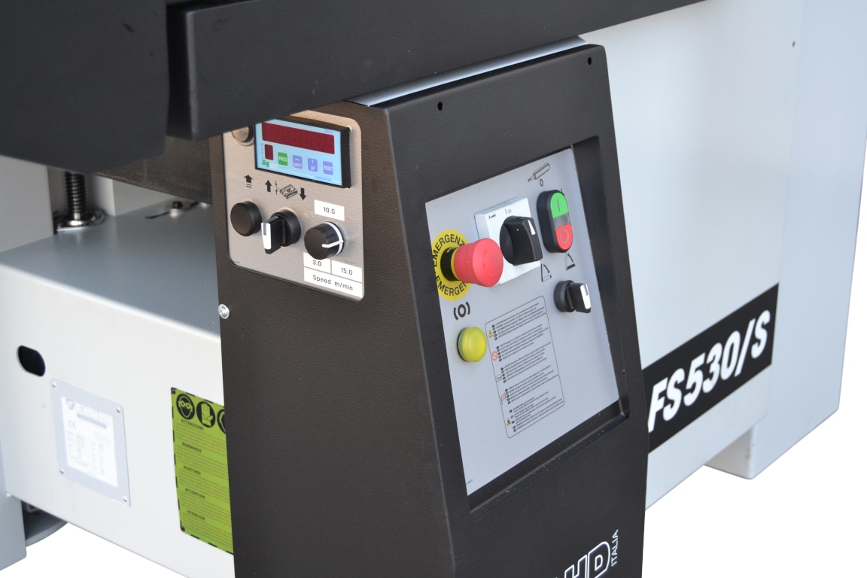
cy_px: 289
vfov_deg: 22.6
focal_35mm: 60
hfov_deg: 33.4
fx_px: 1445
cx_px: 434
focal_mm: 40
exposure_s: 1/125
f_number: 5.6
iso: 400
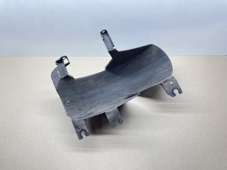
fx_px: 170
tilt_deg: -50.1
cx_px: 114
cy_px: 85
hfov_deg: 67.3
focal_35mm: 26
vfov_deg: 53.1
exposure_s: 1/100
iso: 100
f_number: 1.6
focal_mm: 4.2
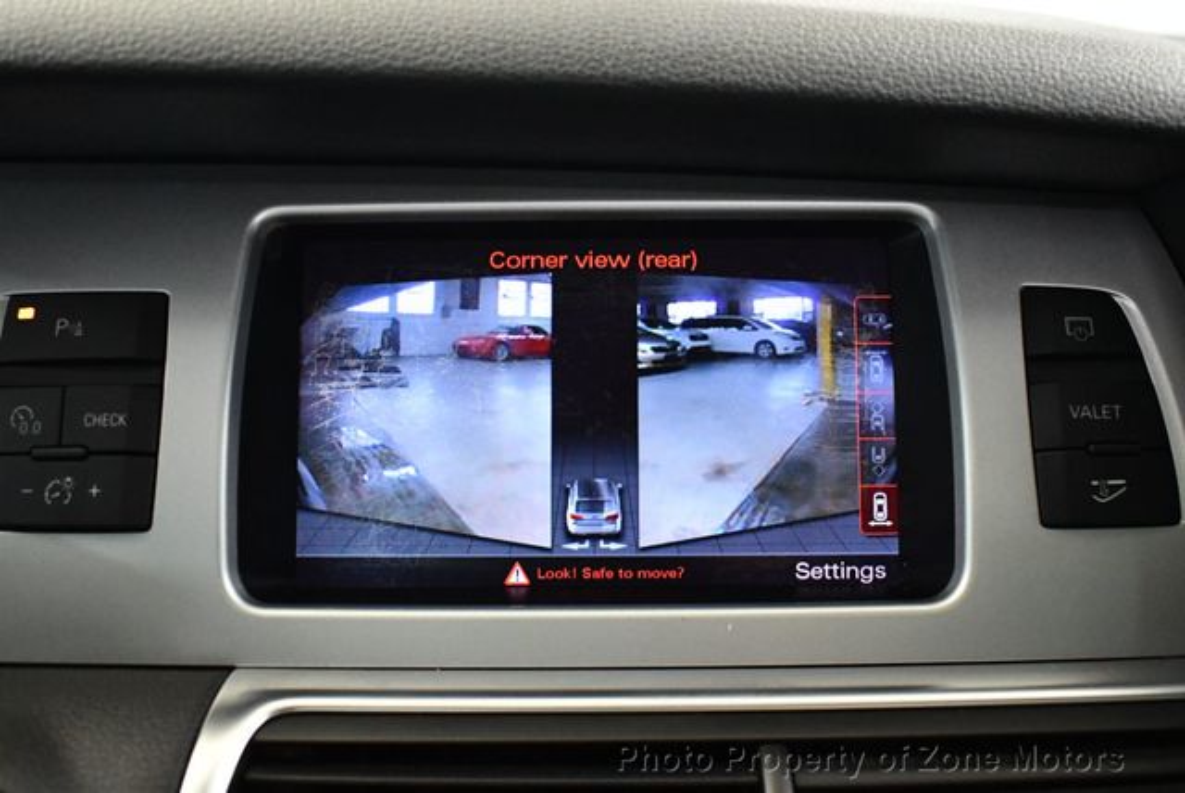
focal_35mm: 36
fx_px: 1186
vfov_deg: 36.9
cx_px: 592
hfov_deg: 53.1
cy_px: 396
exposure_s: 1/60
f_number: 3.5
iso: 4000
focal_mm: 18
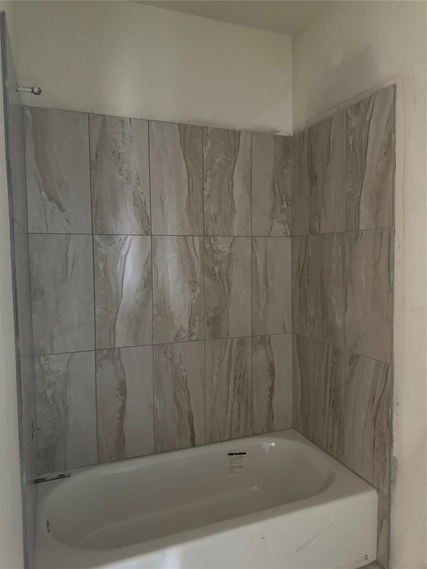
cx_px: 214
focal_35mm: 24
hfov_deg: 56.8
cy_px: 284
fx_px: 395
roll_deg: -0.2
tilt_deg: -3.3
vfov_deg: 71.6
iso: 1000
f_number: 1.78
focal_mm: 6.76
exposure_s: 1/34
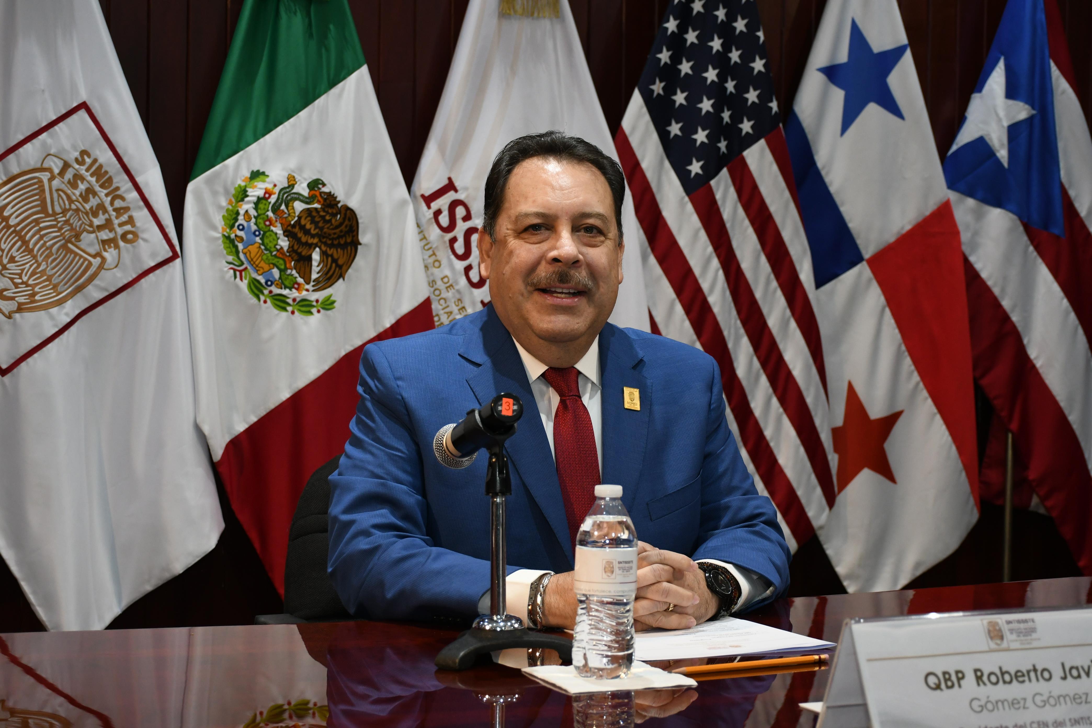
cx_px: 546
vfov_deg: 26.0
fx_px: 1577
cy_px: 364
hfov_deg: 38.2
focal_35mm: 52
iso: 1250
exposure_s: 1/100
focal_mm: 35
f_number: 5
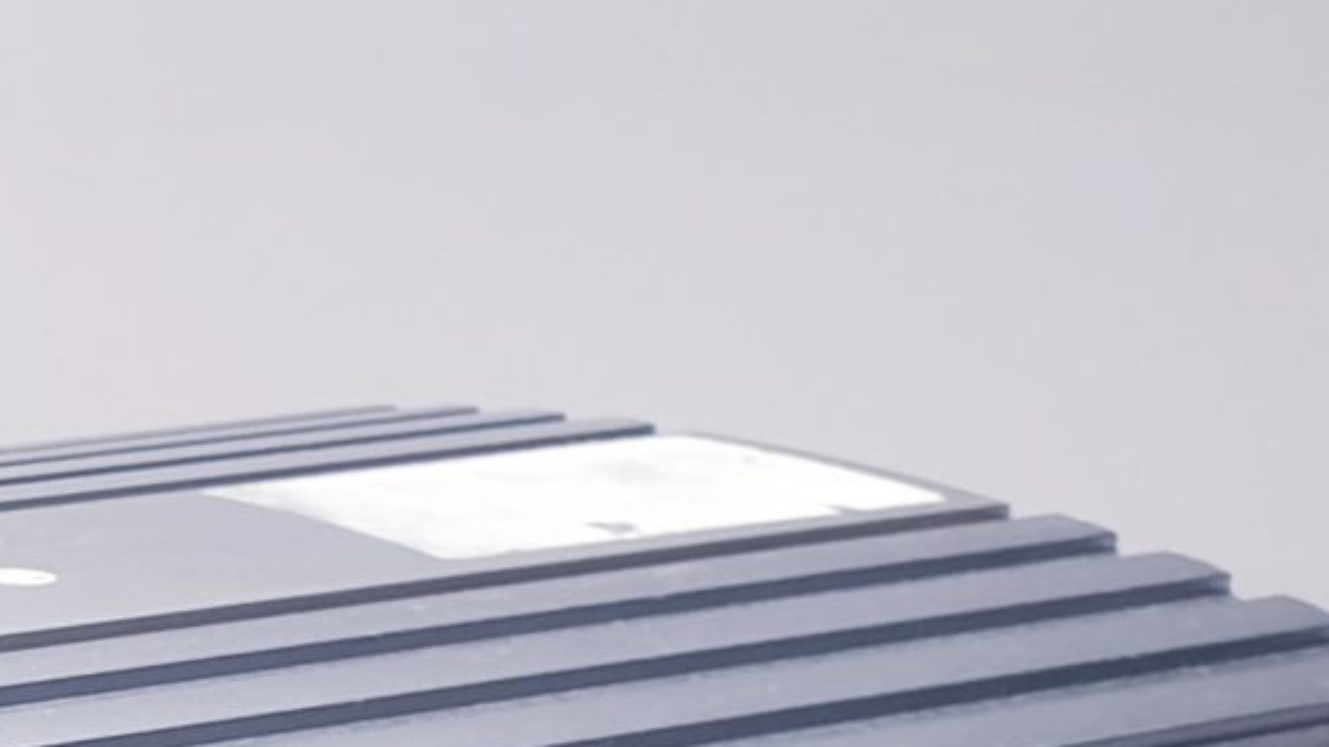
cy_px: 956
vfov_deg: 9.6
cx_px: -677
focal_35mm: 124
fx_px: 4370
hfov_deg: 15.9
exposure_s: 1/50
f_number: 2.4
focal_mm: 4.3
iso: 80
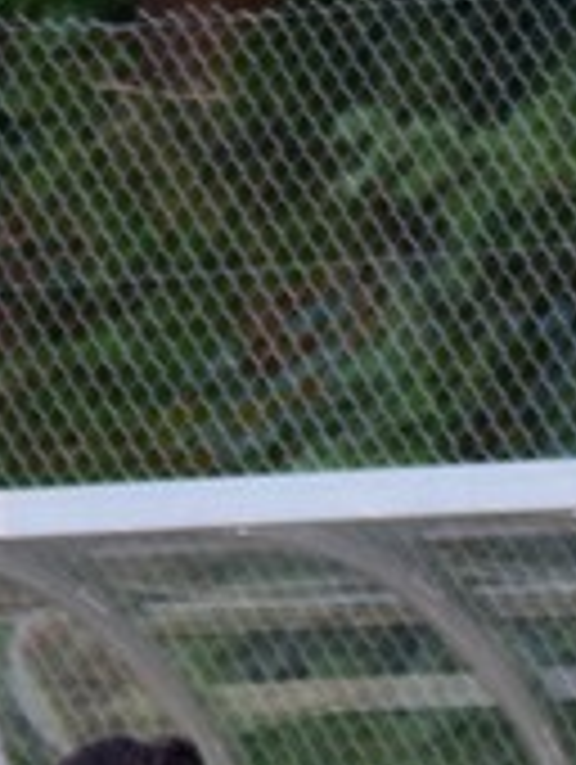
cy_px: 1352
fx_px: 29786
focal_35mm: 1346
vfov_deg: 1.5
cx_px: 644
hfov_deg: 1.1
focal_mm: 155
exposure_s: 1/320
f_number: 4.5
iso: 1100
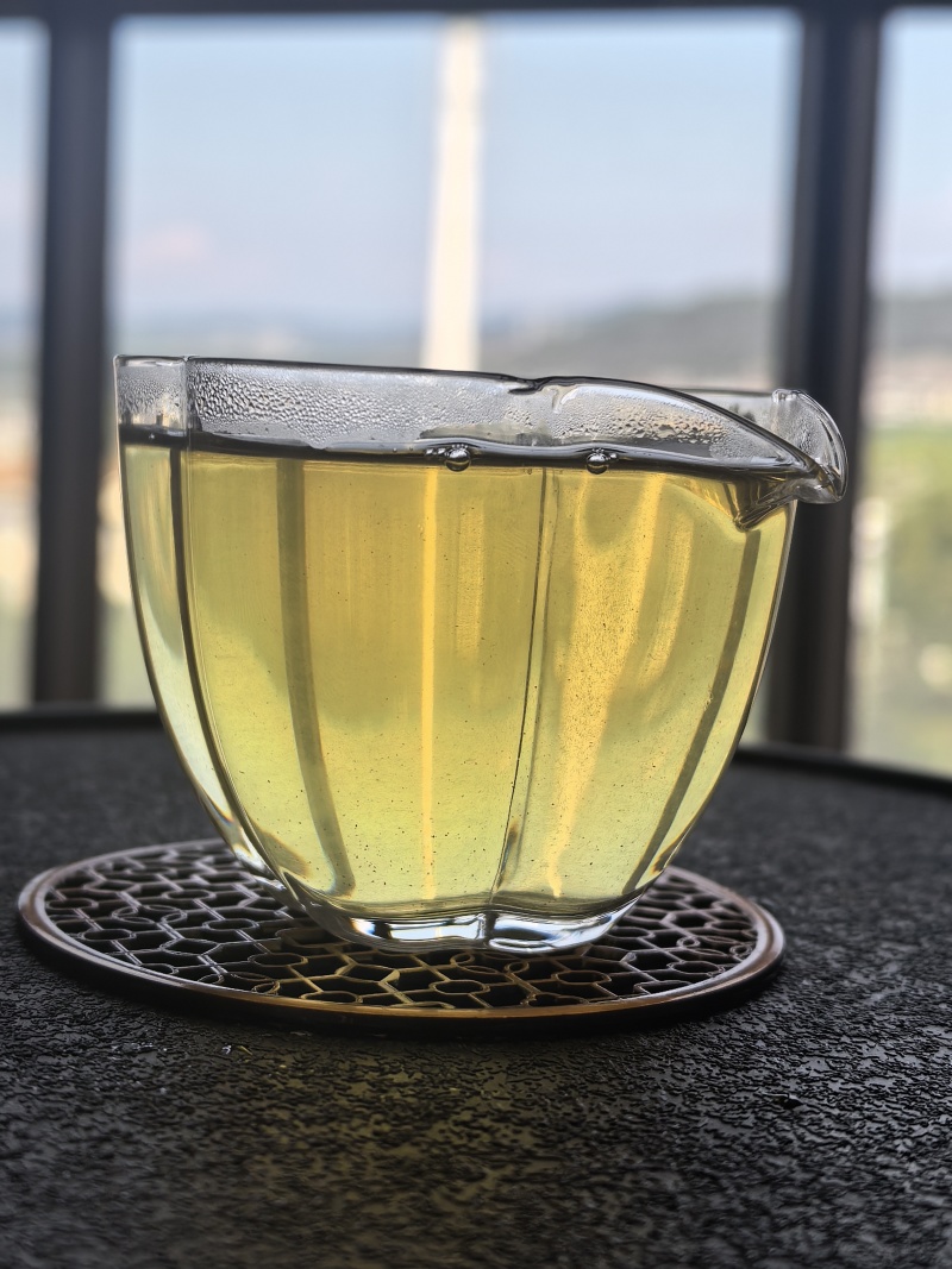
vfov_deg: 35.5
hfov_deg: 27.0
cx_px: 476
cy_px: 634
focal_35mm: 54
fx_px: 1981
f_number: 2
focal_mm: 8.5
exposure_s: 1/958
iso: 50
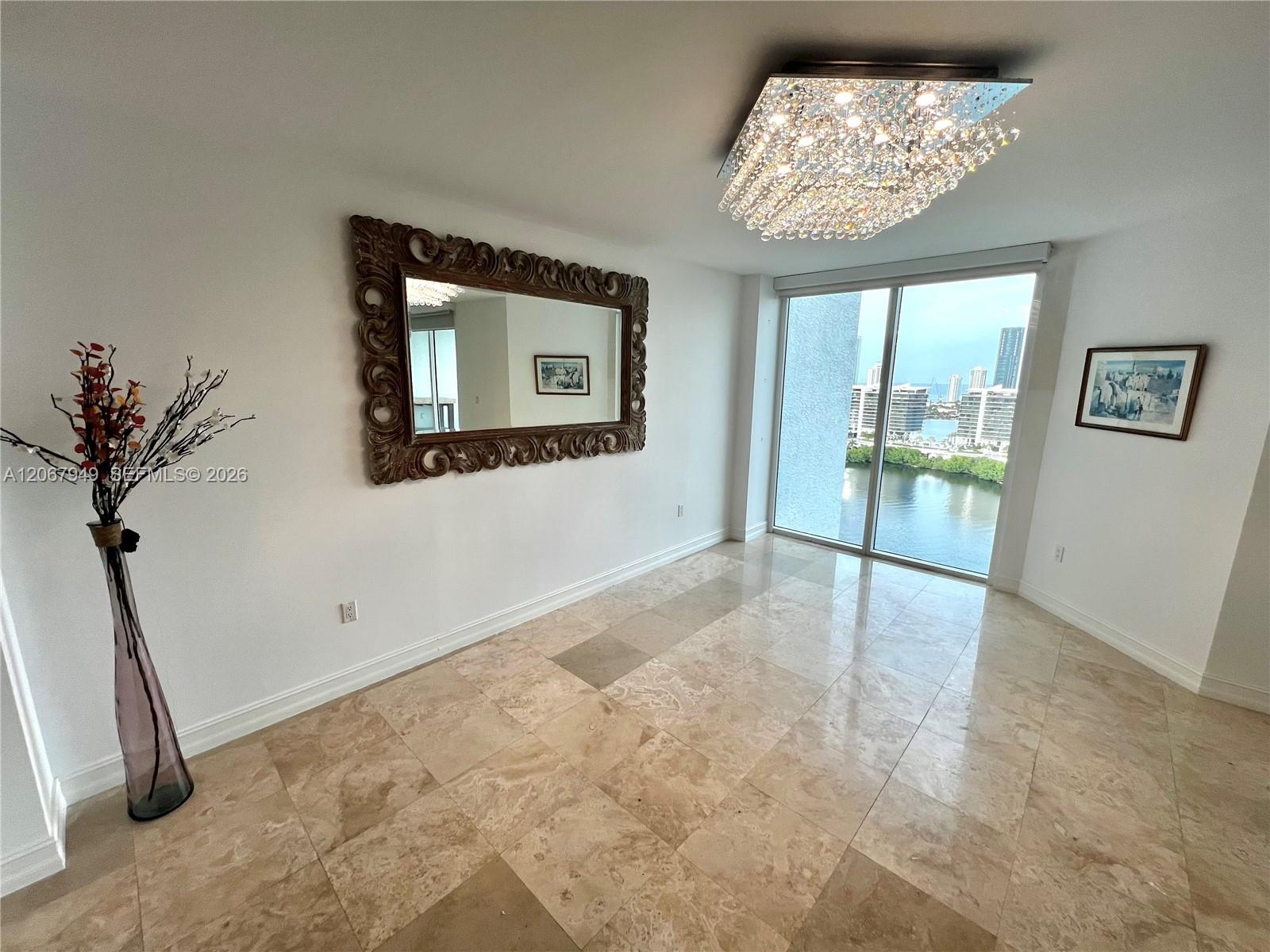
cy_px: 476
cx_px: 635
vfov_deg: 89.9
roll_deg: -1.3
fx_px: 477
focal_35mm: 13
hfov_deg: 106.2
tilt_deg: -11.2
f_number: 1.8
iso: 50
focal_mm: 1.57
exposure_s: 1/120
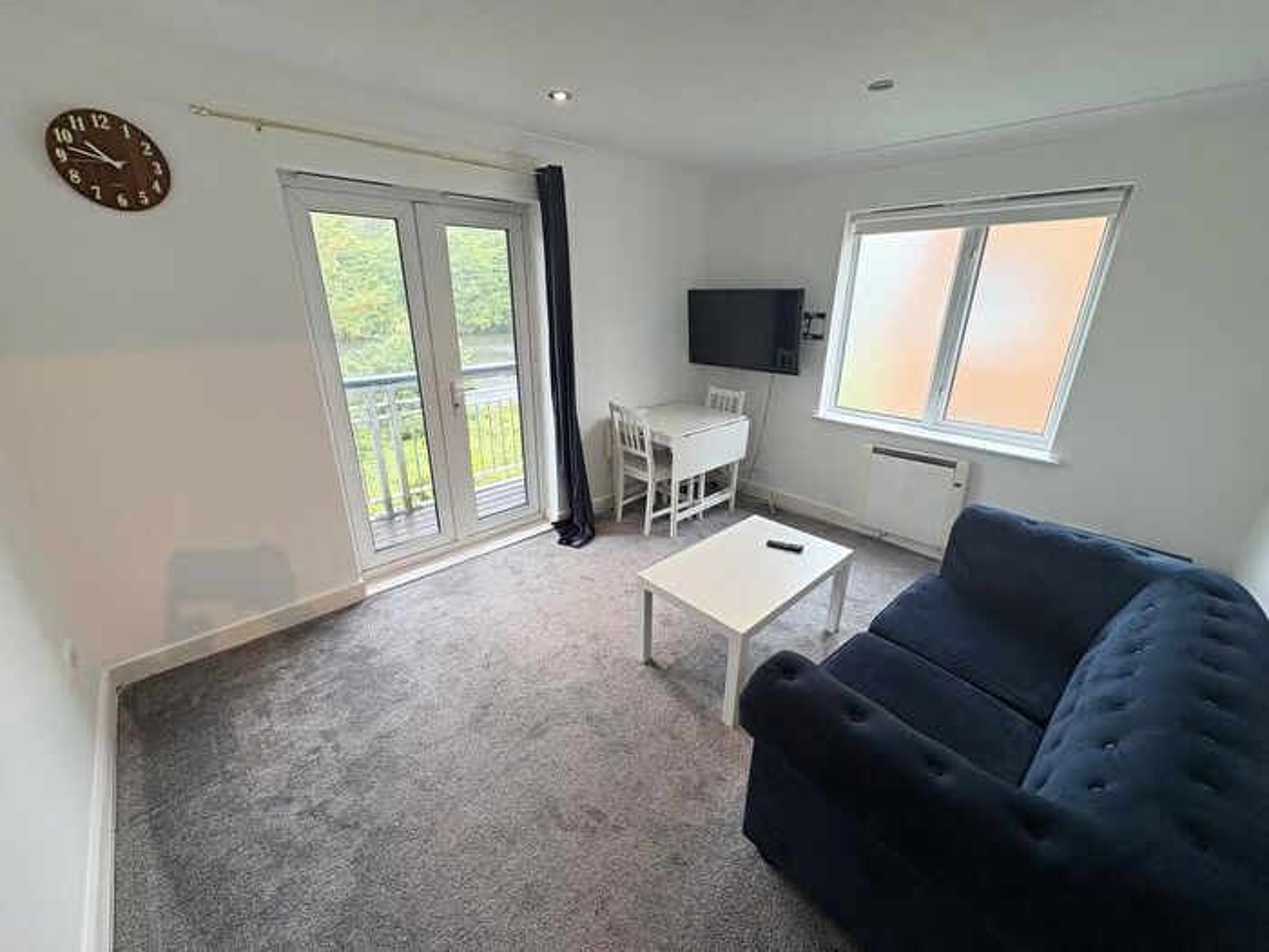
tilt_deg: -20.2
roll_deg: -0.3
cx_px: 634
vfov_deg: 85.7
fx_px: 513
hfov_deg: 102.1
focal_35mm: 14
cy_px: 476
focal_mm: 2.22
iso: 50
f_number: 2.2
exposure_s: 1/100
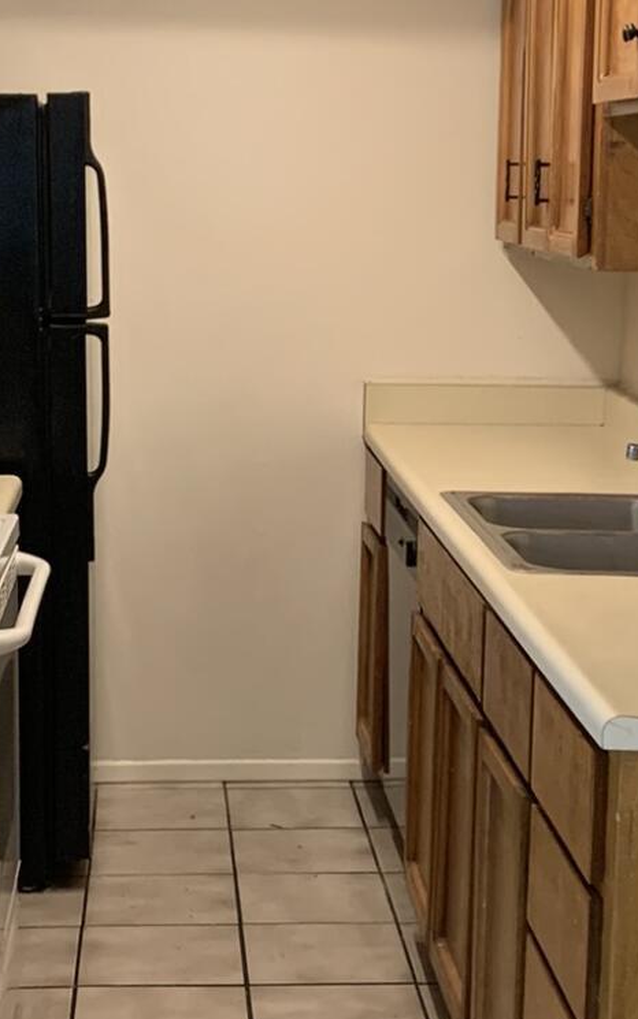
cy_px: 416
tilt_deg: -5.5
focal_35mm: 74
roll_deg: -1.0
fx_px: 2057
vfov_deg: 27.8
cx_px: 304
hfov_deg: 17.6
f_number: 1.8
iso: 320
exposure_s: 1/60
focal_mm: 4.25
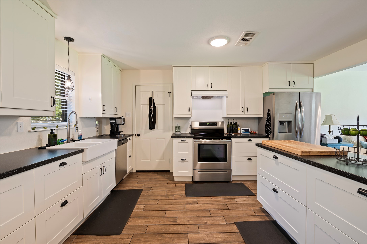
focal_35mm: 16
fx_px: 163
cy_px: 122
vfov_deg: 73.7
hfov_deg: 96.8
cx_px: 184
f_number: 6.3
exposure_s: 1/1.67
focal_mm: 16
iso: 125
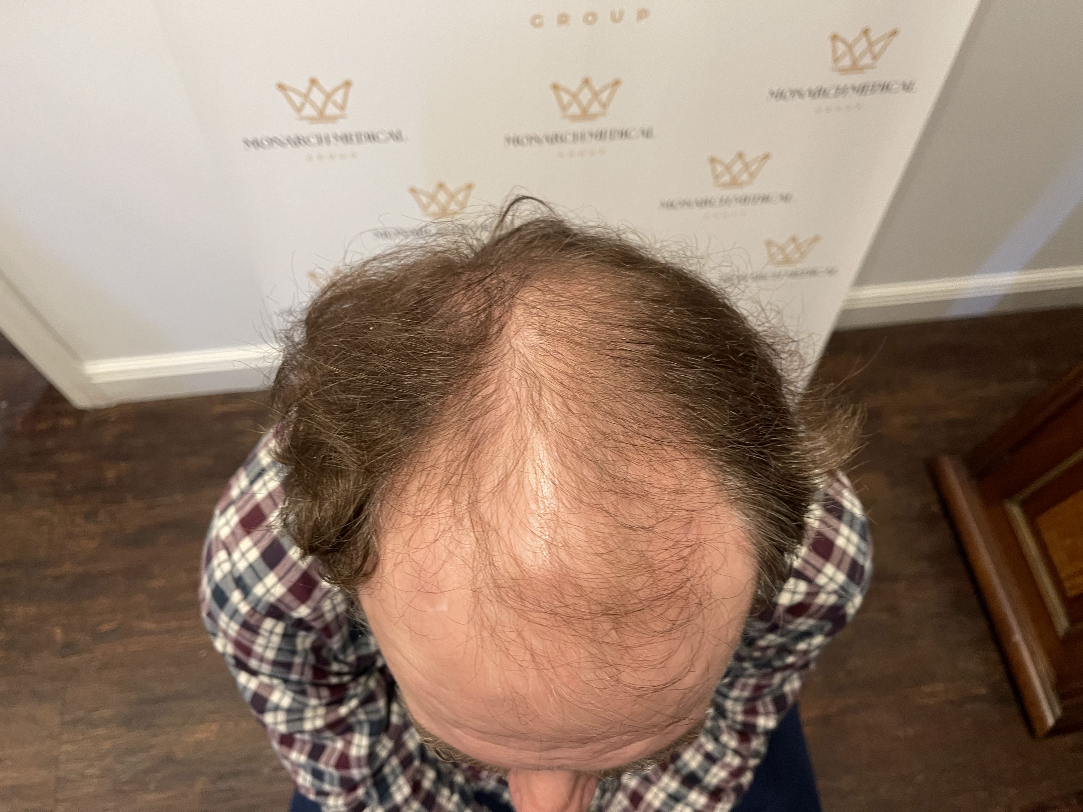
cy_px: 406
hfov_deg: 69.4
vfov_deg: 54.9
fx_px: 782
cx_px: 542
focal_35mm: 25
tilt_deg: -65.3
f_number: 1.6
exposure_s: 1/50
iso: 200
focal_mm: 5.1
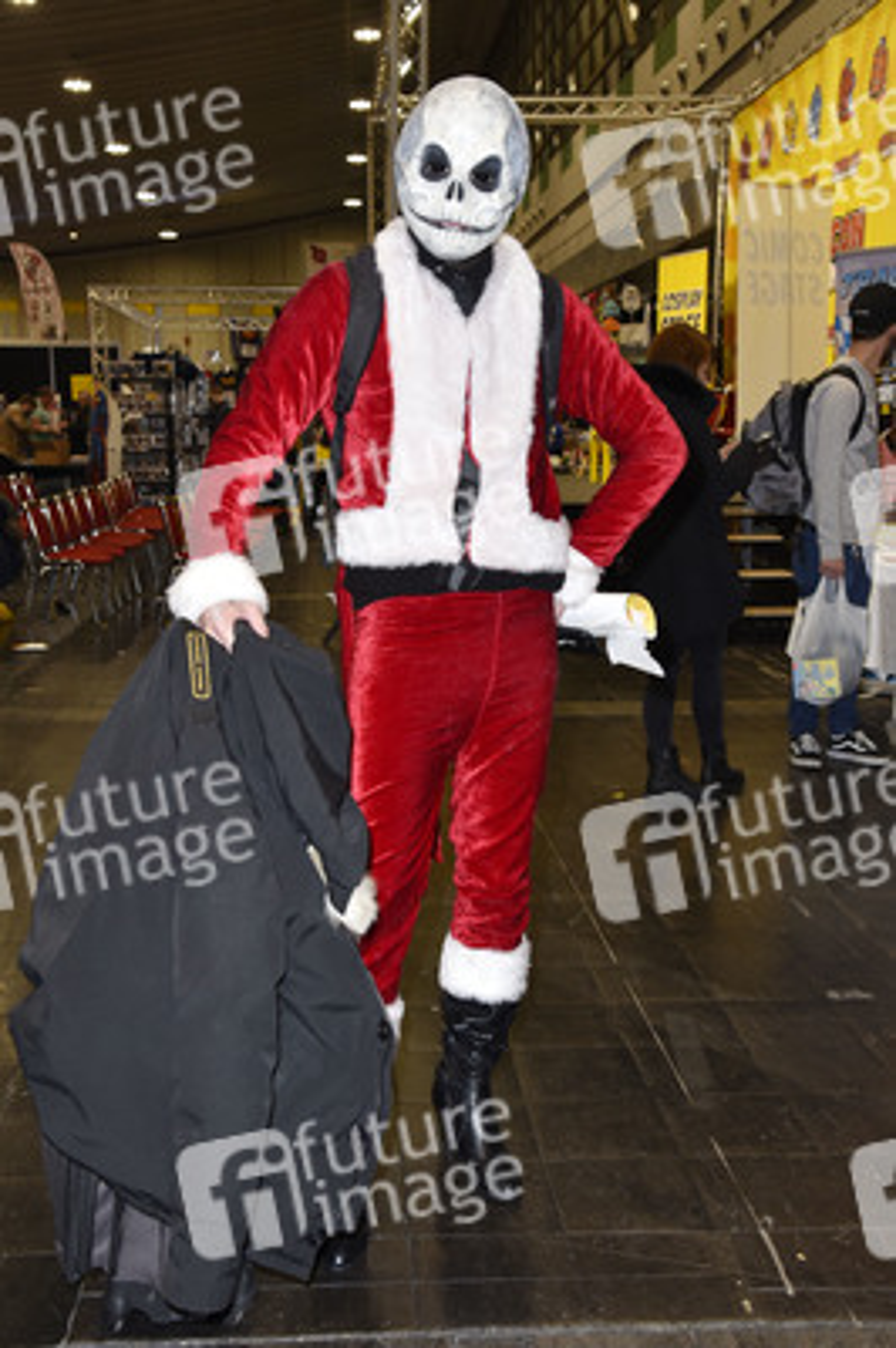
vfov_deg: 50.7
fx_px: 1421
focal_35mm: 38
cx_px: 448
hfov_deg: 35.0
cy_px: 674
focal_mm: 38
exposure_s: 1/125
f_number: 5.6
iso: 1000
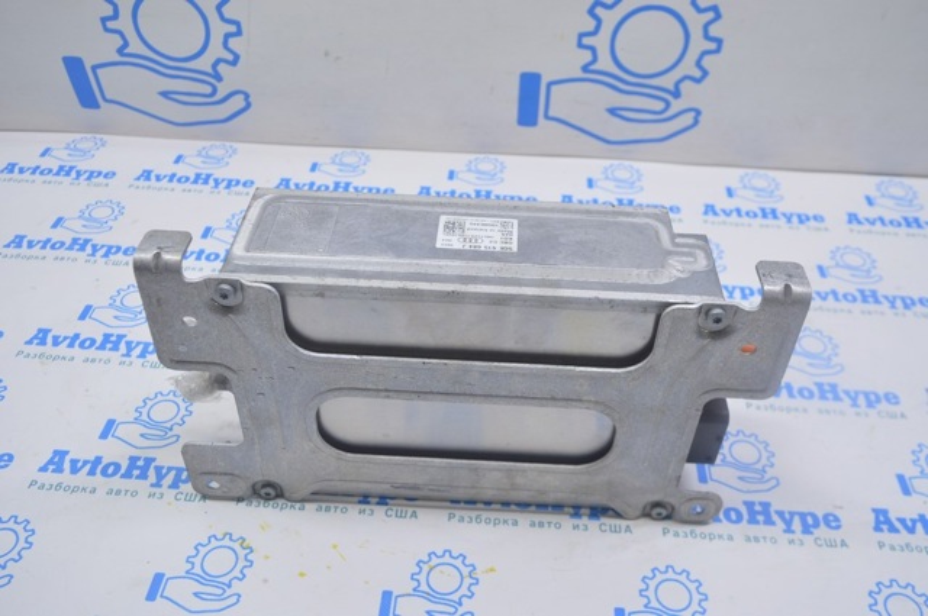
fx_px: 811
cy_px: 308
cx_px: 464
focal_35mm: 32
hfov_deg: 59.6
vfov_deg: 41.6
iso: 400
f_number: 5.6
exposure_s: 1/25
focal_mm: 21
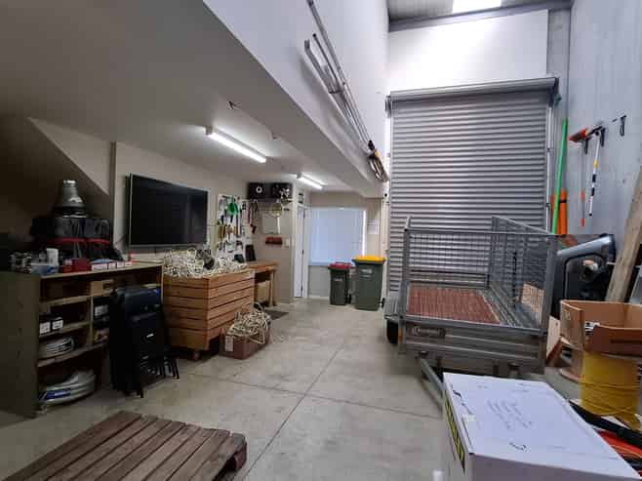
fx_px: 241
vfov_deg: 89.9
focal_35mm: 13
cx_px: 321
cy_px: 240
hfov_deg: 106.2
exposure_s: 1/50
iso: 40
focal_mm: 1.74
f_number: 2.2
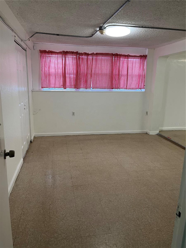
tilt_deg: -12.0
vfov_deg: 67.3
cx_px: 93
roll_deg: +0.2
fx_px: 186
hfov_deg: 53.1
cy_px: 124
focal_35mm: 26
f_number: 1.6
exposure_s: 1/60
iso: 80
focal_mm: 5.1
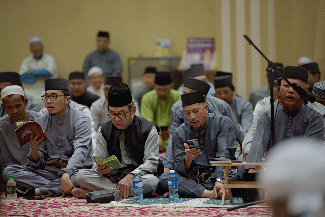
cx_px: 162
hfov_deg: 10.3
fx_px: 1807
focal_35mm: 200
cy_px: 108
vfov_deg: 6.9
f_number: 2.8
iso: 200
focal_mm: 200
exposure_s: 1/100
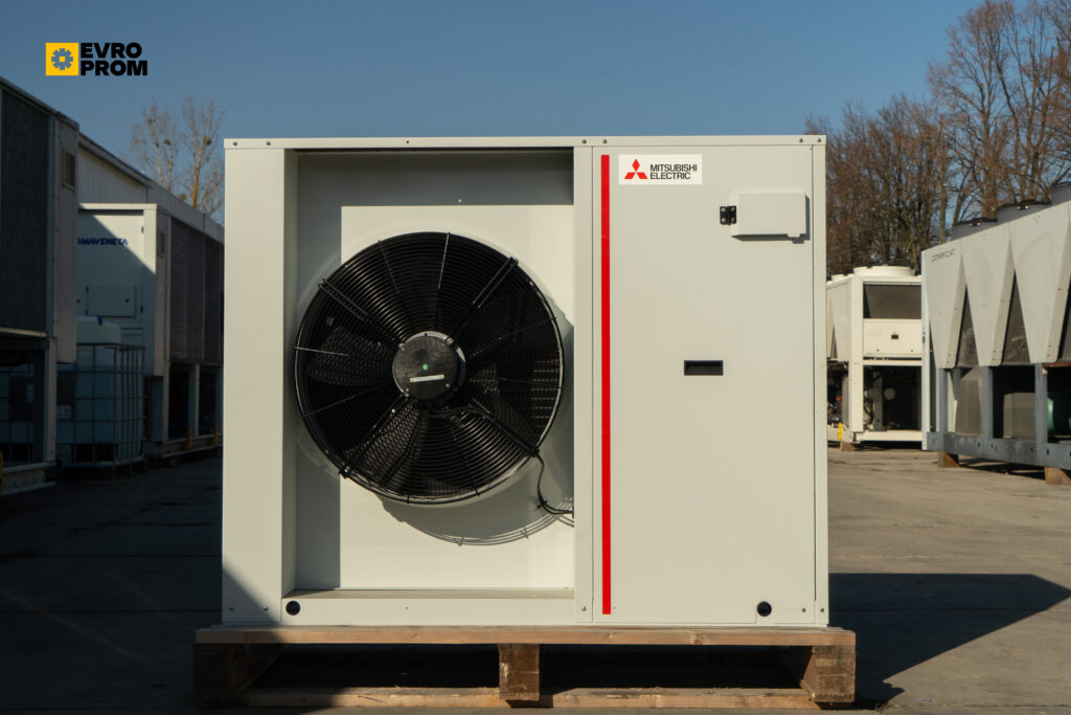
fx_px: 1369
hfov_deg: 42.7
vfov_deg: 29.3
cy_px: 358
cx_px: 536
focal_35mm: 46
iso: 100
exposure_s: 1/125
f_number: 11
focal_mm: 46
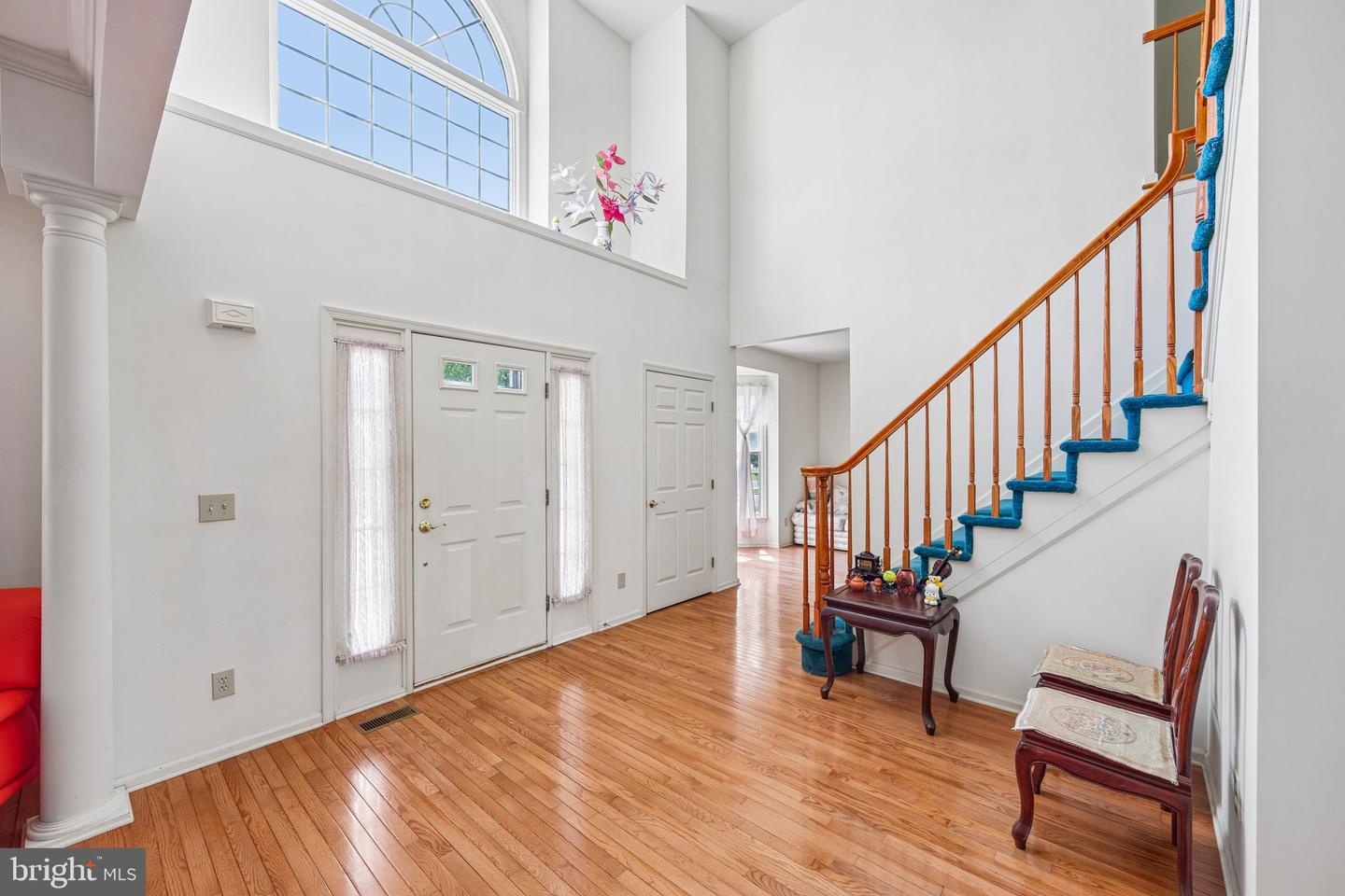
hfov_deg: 104.3
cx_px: 672
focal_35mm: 14
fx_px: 523
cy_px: 448
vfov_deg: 81.2
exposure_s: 1/25
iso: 160
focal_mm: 9.1
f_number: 5.6
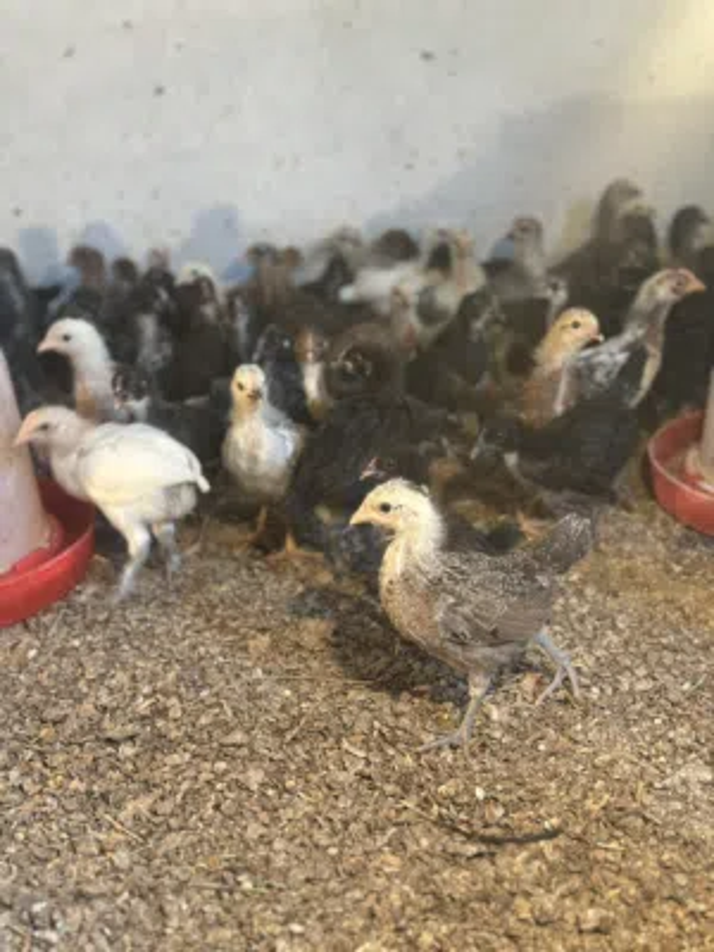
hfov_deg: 30.3
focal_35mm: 48
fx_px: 1320
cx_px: 357
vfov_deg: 39.7
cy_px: 476
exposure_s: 1/60
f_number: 1.78
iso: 320
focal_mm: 6.86
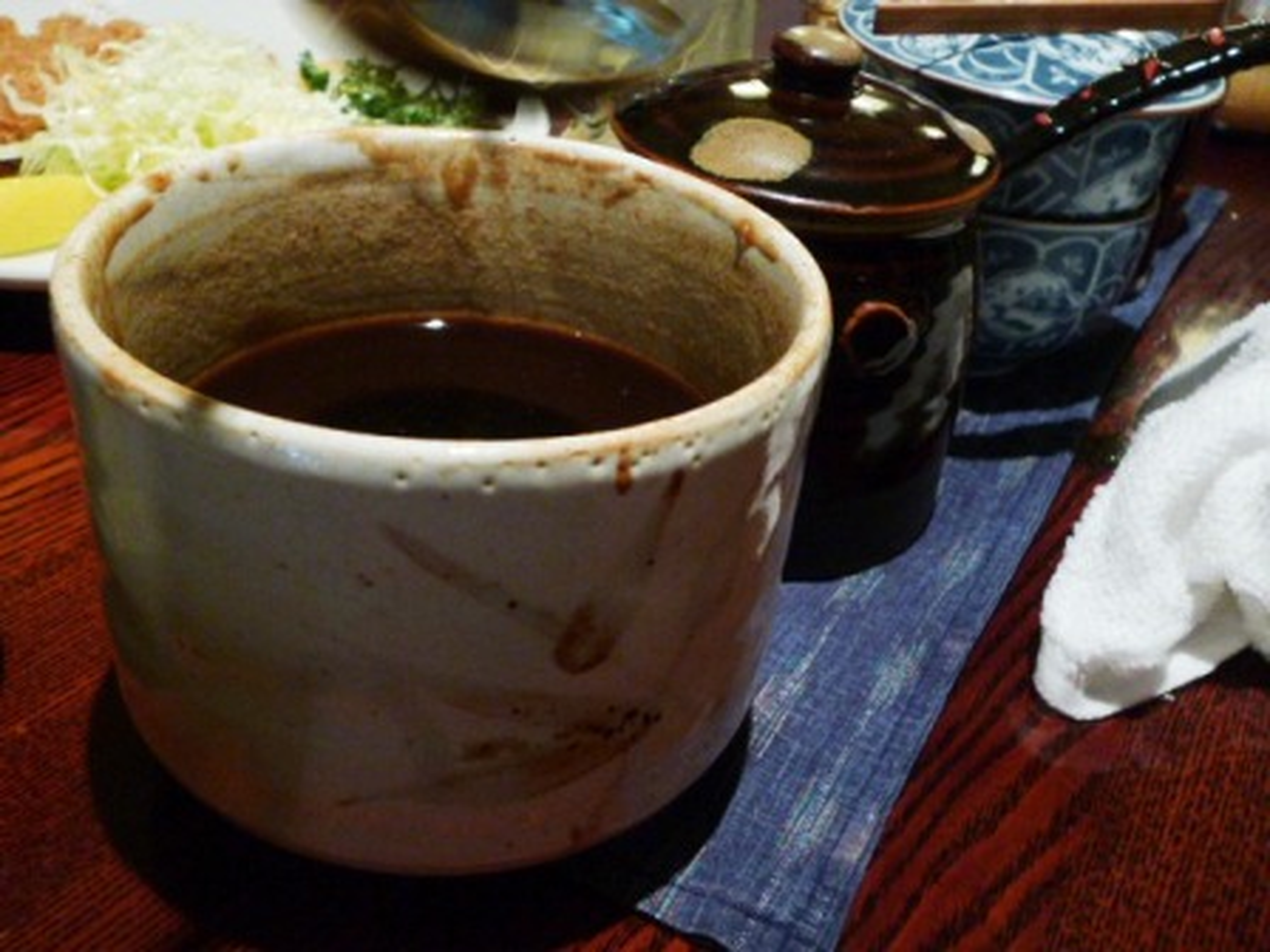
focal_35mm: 36
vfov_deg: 39.7
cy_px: 476
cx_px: 635
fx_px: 1321
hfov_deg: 51.4
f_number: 3.5
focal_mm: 6.4
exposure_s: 1/8
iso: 400
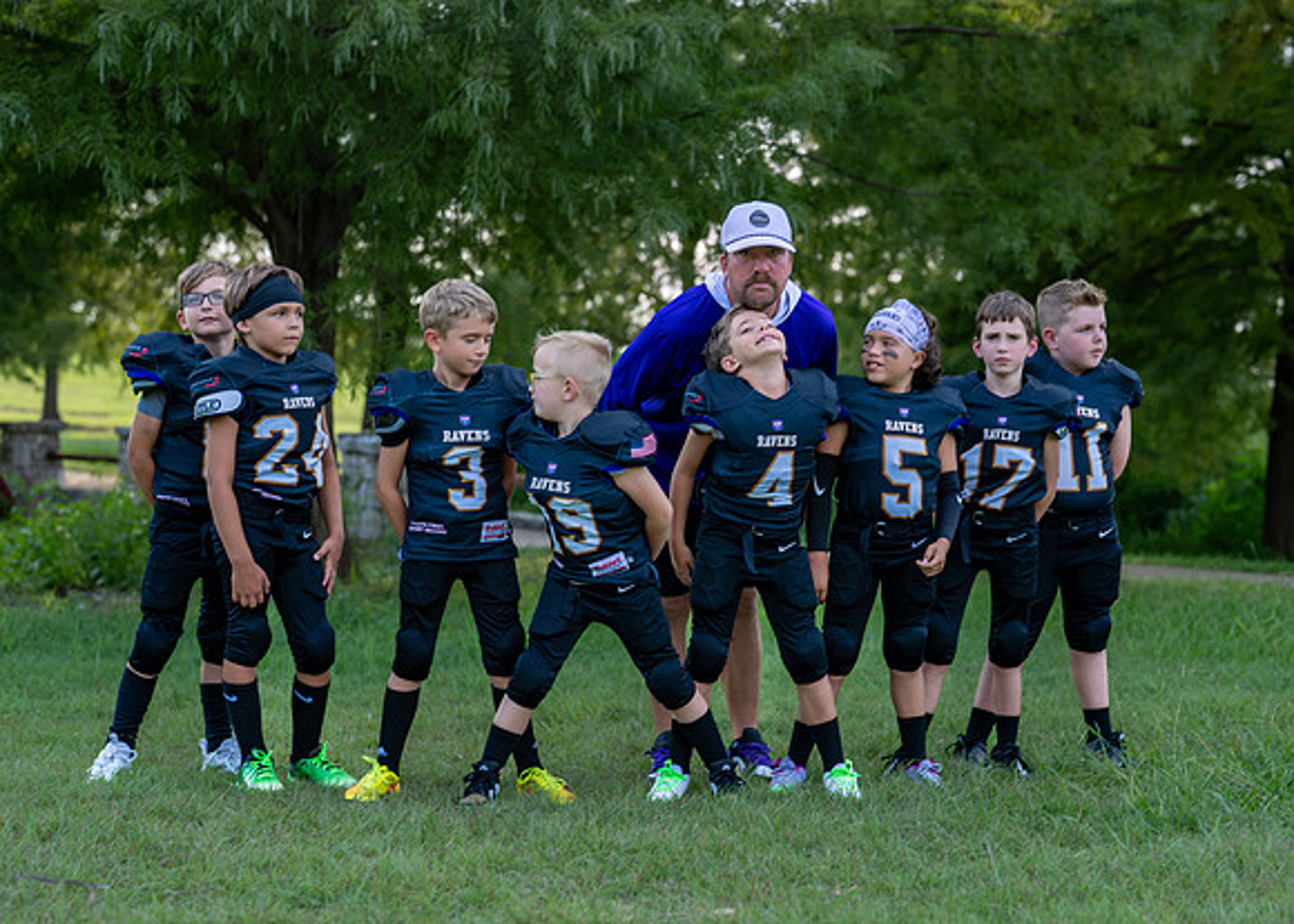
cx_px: 732
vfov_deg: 22.0
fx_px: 2377
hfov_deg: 30.4
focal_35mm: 65
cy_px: 493
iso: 100
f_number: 2.2
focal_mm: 50
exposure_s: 1/500
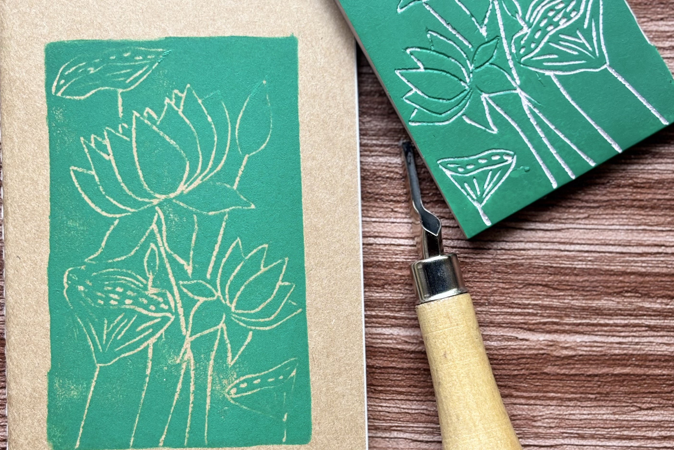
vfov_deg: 17.5
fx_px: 1460
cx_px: 344
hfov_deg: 26.0
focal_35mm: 78
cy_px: 215
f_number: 1.6
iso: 50
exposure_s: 1/82
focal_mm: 5.96
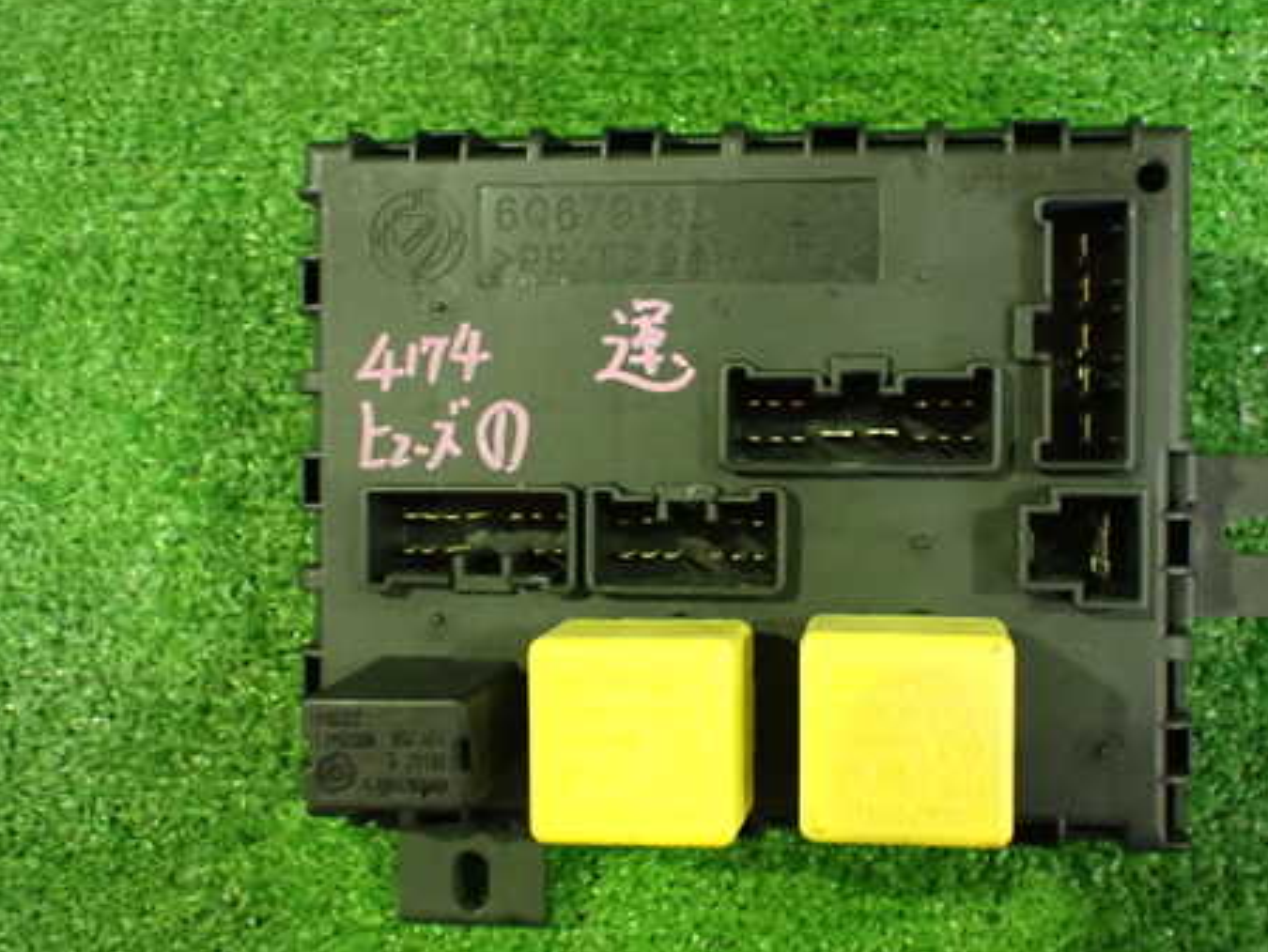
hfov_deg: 46.6
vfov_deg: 36.0
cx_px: 730
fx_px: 1466
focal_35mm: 40
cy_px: 484
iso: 1250
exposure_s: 1/30
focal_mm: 5.4
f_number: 2.3
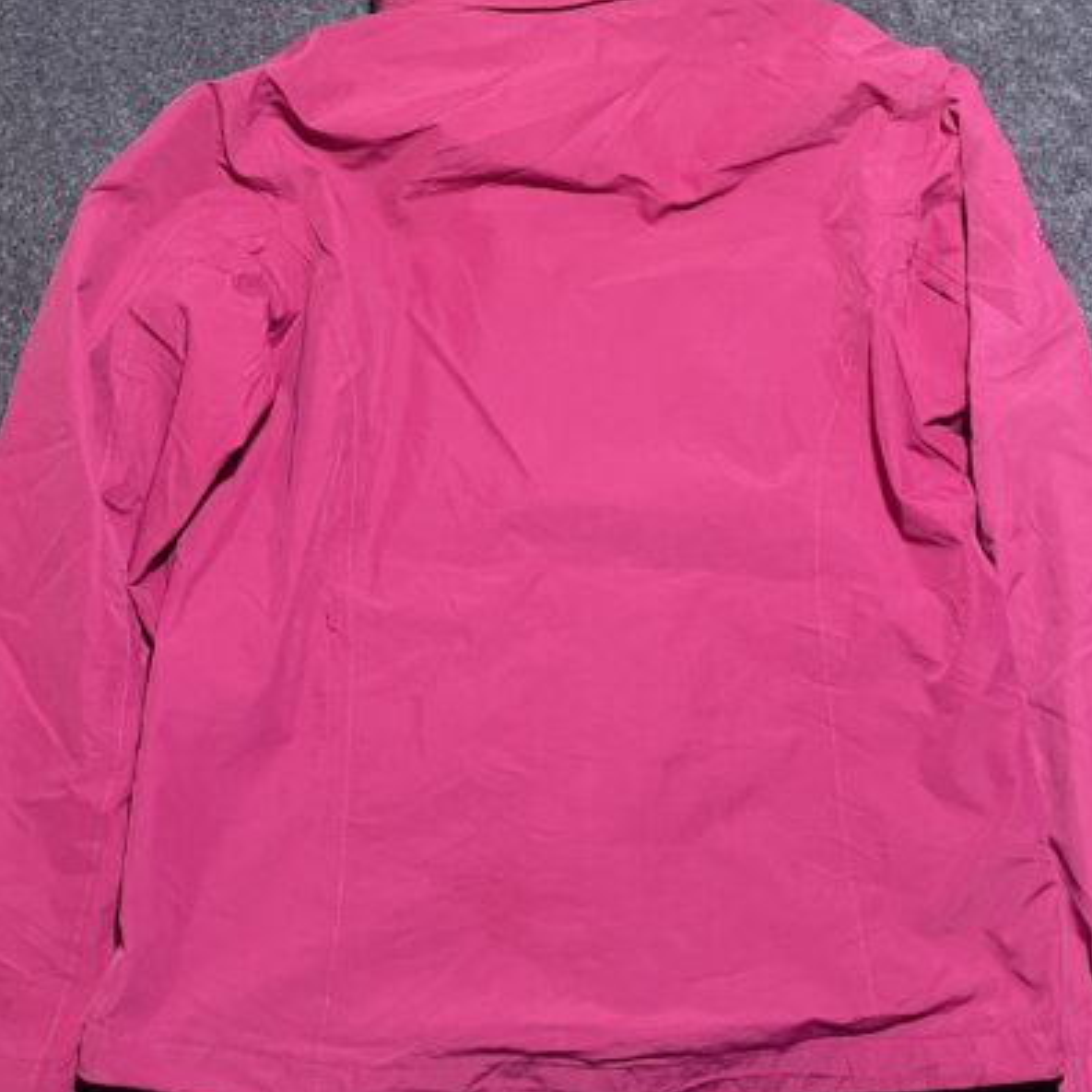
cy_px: 557
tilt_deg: -64.2
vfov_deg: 52.5
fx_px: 1106
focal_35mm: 31
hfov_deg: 52.5
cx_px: 547
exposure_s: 1/50
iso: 200
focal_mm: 4.2
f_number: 1.6
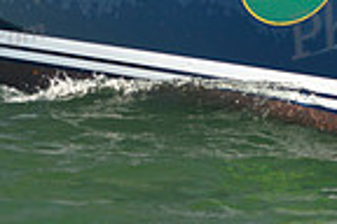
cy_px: -90
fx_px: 3763
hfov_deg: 5.1
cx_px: 168
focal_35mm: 402
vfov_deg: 3.4
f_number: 2.8
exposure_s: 1/1250
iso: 280
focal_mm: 100
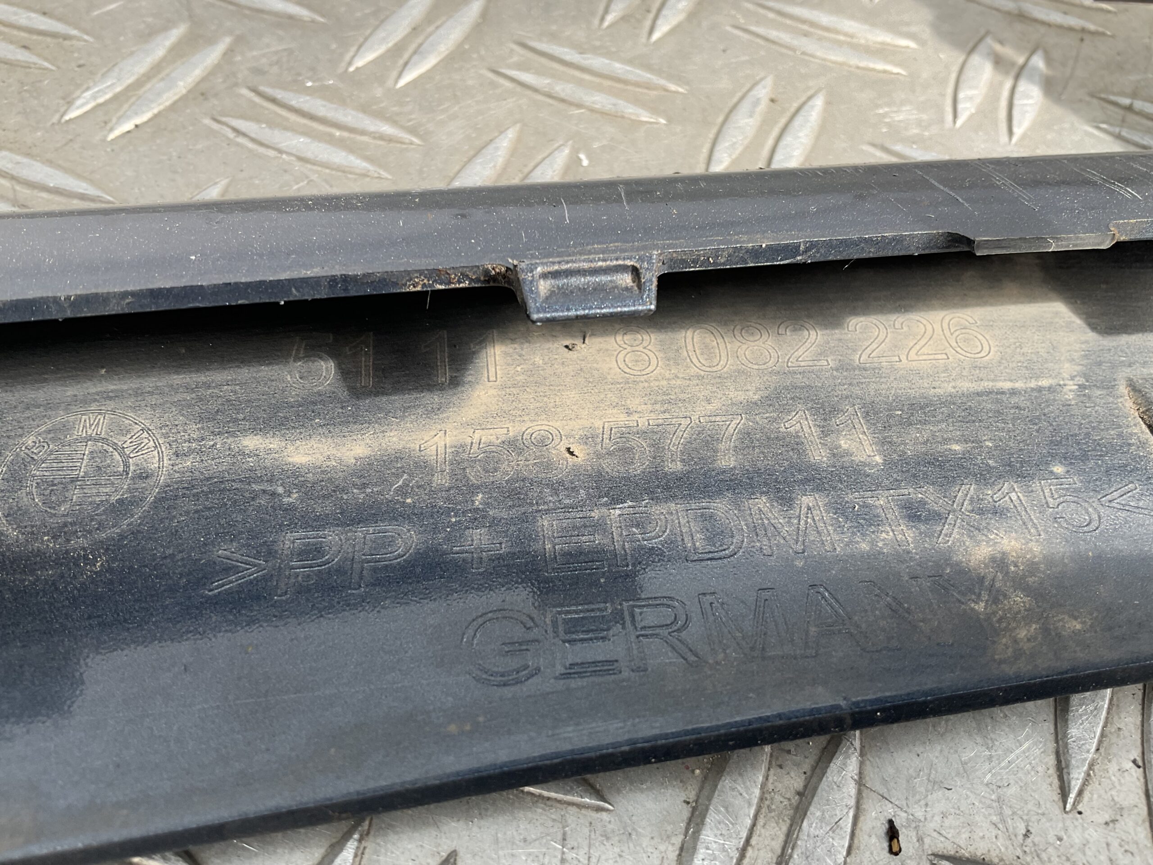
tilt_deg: -53.6
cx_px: 576
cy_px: 432
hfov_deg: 61.7
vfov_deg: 48.2
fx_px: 966
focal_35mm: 29
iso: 25
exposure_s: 1/120
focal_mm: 3
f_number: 1.8
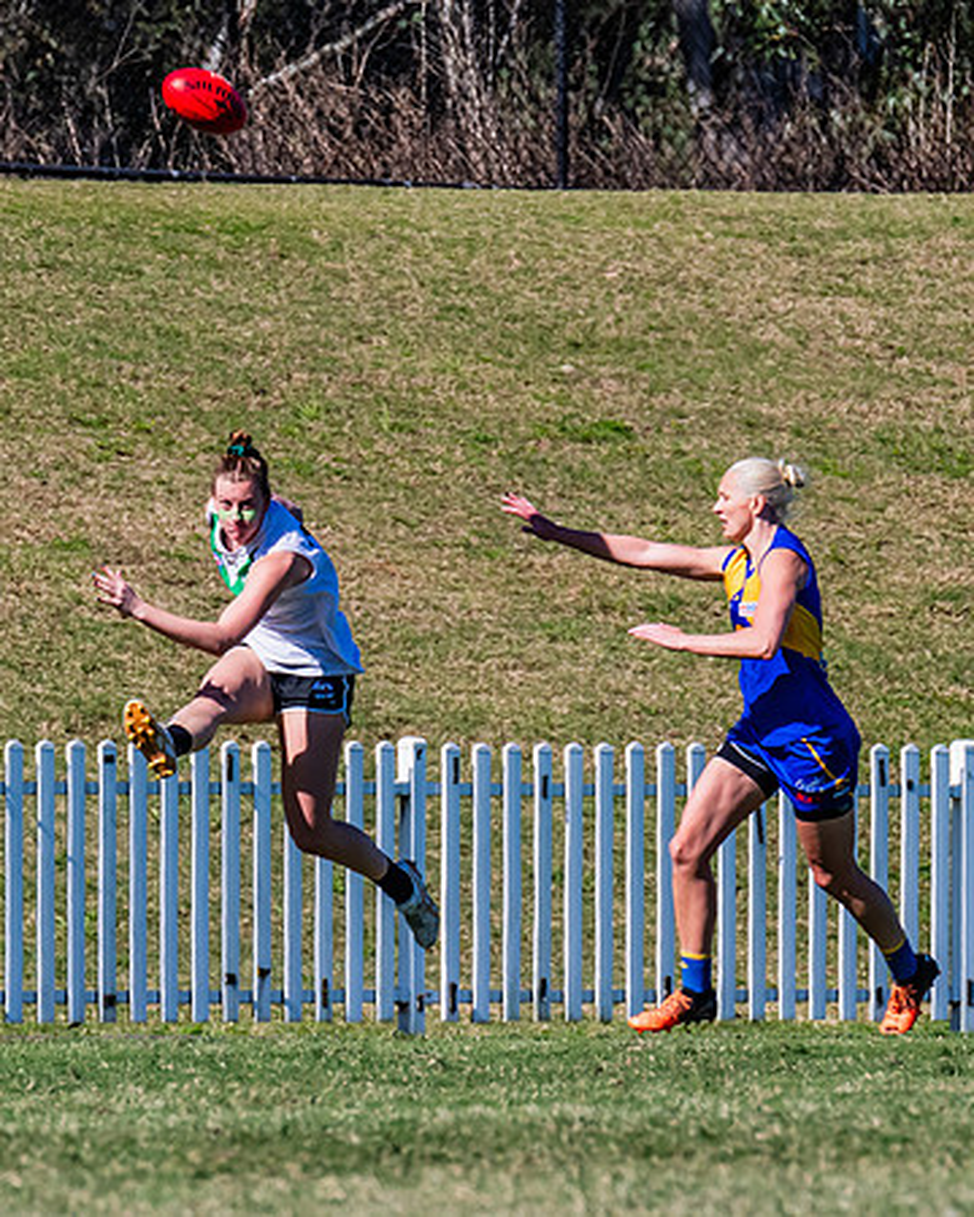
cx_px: 173
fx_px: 32171
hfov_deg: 1.7
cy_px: 667
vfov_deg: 2.2
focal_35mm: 893
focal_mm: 420
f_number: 11
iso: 640
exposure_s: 1/1250
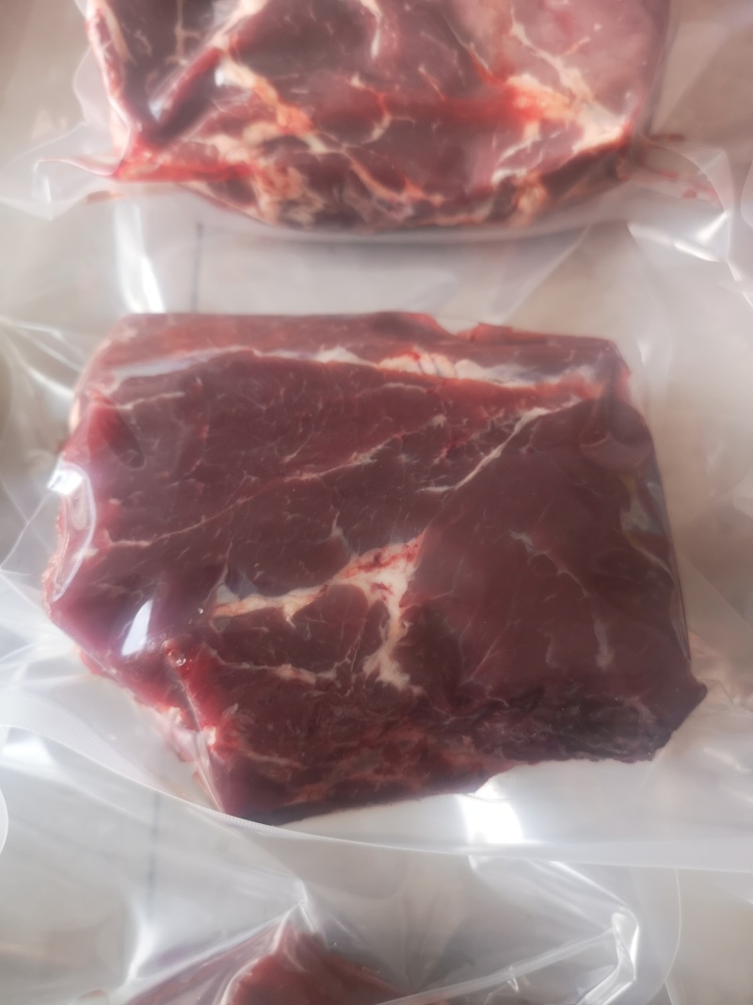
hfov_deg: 51.3
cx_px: 376
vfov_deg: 65.3
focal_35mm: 27
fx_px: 783
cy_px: 502
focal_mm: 5.58
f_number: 1.8
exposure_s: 1/50
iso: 80
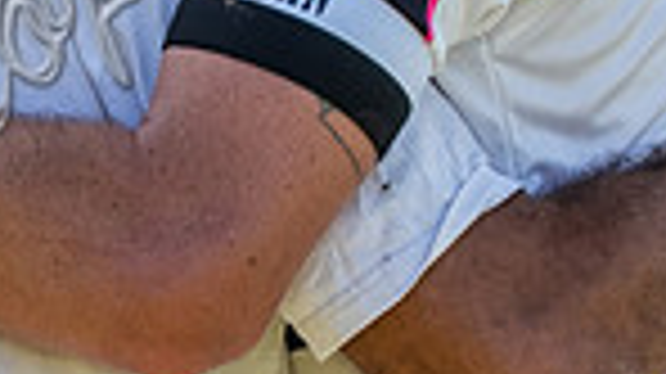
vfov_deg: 0.3
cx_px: 352
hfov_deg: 0.6
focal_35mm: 3652
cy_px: 57
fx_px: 64447
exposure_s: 1/1000
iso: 320
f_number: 4
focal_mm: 500
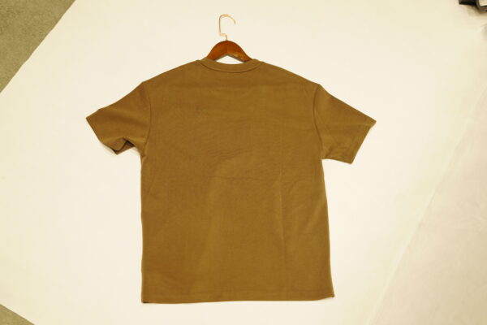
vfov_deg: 27.0
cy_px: 162
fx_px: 676
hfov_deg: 39.6
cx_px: 244
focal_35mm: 50
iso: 1000
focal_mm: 50
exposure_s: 1/200
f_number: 4
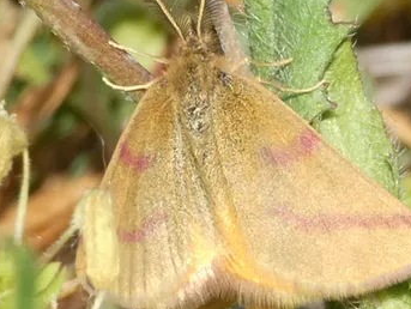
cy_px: 149
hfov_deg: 6.9
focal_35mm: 287
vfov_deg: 5.2
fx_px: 3411
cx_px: 244
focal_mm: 27.5
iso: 80
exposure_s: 1/100
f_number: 5.4
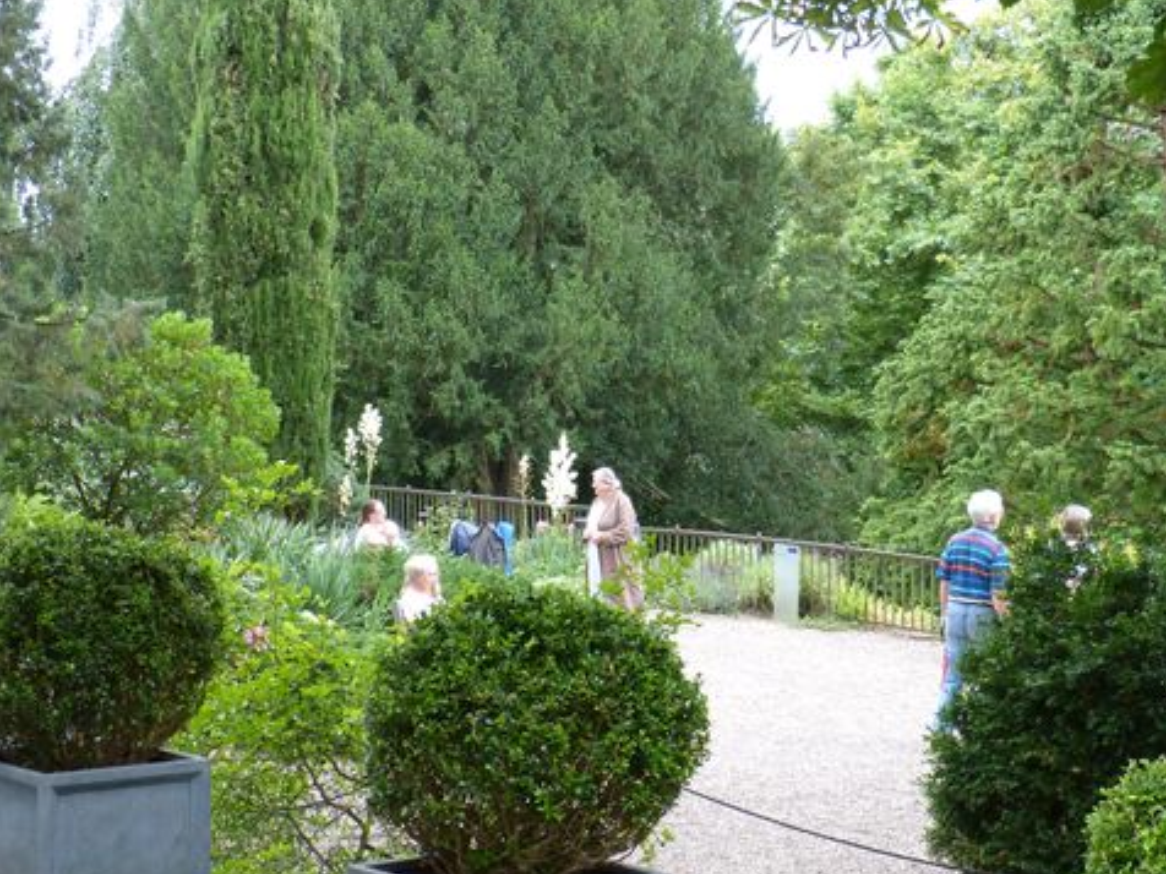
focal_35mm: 74
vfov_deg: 19.9
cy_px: 487
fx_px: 2493
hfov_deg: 26.3
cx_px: 701
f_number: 3.2
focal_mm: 7.9
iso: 100
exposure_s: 1/80
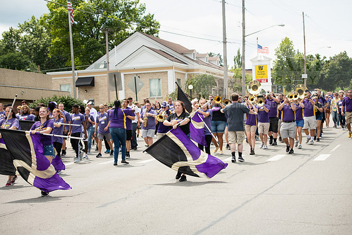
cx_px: 176
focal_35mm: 70
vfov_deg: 19.5
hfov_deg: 28.8
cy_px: 118
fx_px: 685
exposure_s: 1/640
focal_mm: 70
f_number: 5.6
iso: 250
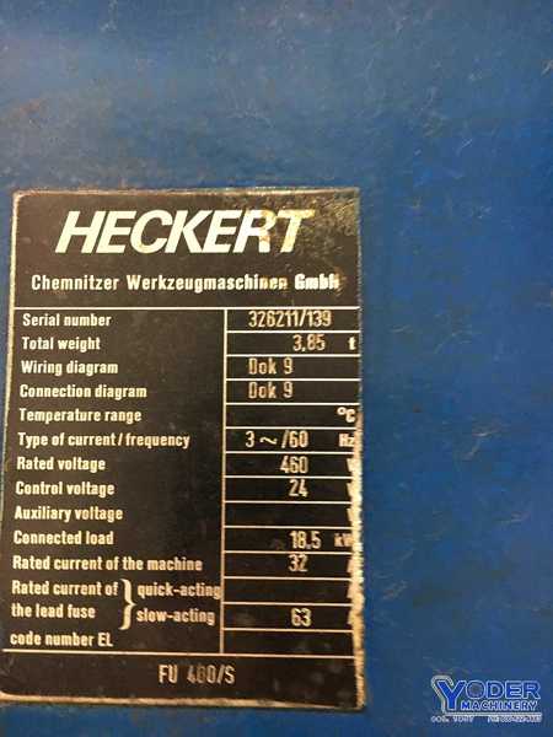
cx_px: 276
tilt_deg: +4.2
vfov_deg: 61.7
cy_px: 368
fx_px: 618
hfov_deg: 48.2
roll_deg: -0.2
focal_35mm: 29
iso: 250
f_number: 2.2
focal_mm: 4.15
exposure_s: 1/15
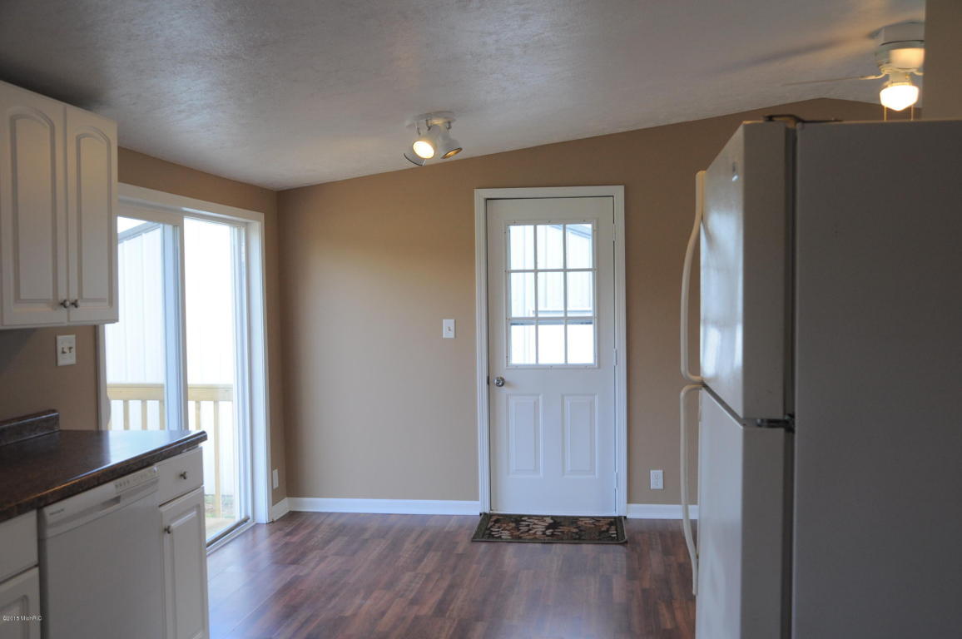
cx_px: 481
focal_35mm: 34
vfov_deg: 38.3
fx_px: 921
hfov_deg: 55.2
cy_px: 320
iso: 400
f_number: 5.6
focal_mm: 23
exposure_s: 1/125
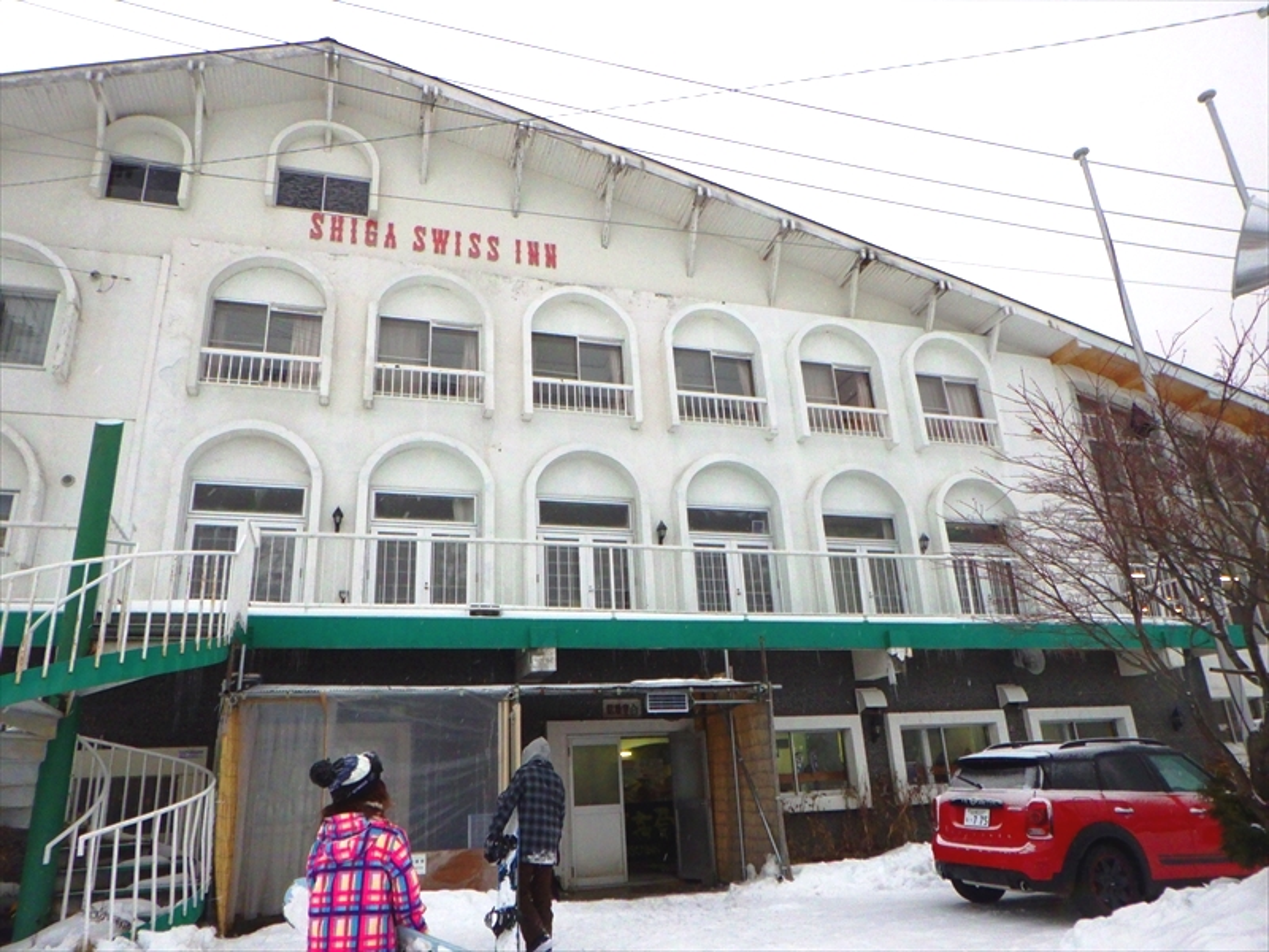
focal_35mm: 22
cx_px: 634
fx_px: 807
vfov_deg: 61.1
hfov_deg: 76.4
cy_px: 476
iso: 125
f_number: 3.5
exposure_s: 1/60
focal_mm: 5
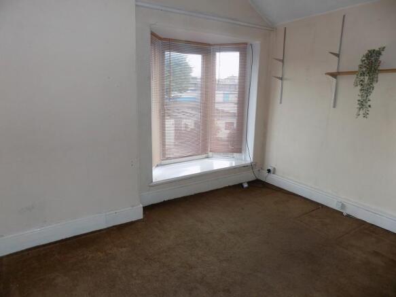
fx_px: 263
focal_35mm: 23
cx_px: 198
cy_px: 148
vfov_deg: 58.9
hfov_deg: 73.9
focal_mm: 4
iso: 140
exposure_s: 1/30
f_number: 3.1
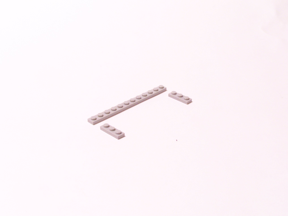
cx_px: 144
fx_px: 466
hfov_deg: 34.3
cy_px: 108
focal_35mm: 56
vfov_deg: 26.1
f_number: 8
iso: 400
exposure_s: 1/2
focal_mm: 9.3
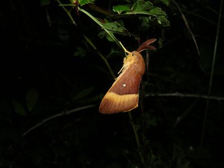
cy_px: 84
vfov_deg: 39.7
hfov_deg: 51.4
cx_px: 112
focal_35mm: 36
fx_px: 233
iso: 100
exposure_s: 1/60.1
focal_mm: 4.7
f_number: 5.2
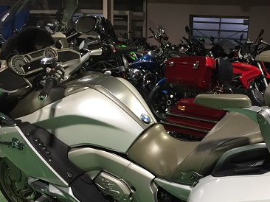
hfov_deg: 33.8
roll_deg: -3.2
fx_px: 437
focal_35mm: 56
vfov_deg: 25.8
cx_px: 198
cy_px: 150
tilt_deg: -15.3
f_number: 2.2
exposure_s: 1/30
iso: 64
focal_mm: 4.15
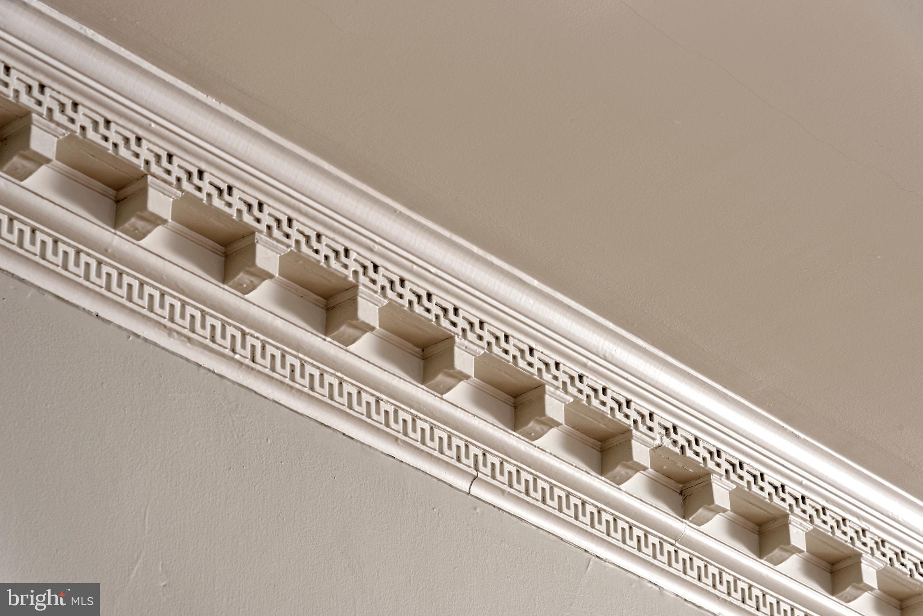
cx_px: 462
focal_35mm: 120
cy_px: 308
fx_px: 3077
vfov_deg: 11.4
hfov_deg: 17.1
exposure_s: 1/125
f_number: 9
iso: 320
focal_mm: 120
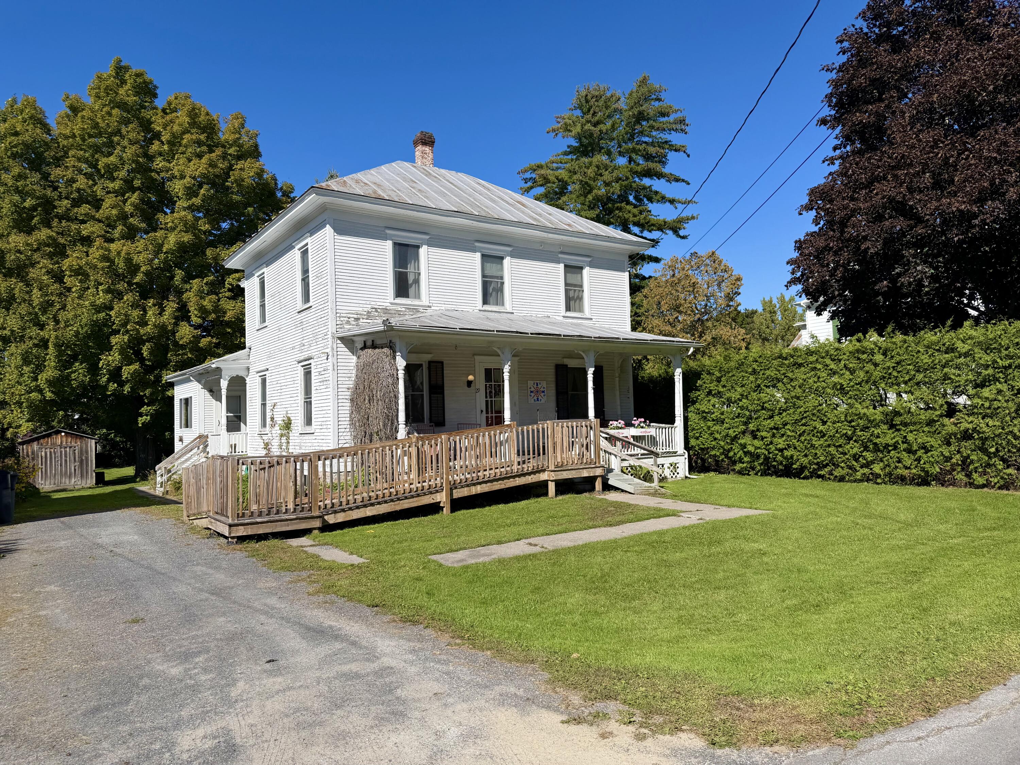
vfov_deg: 56.8
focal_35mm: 24
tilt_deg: +3.4
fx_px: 707
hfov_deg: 71.6
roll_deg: +1.9
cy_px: 382
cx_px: 510
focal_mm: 6.76
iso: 80
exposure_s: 1/6173
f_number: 1.78
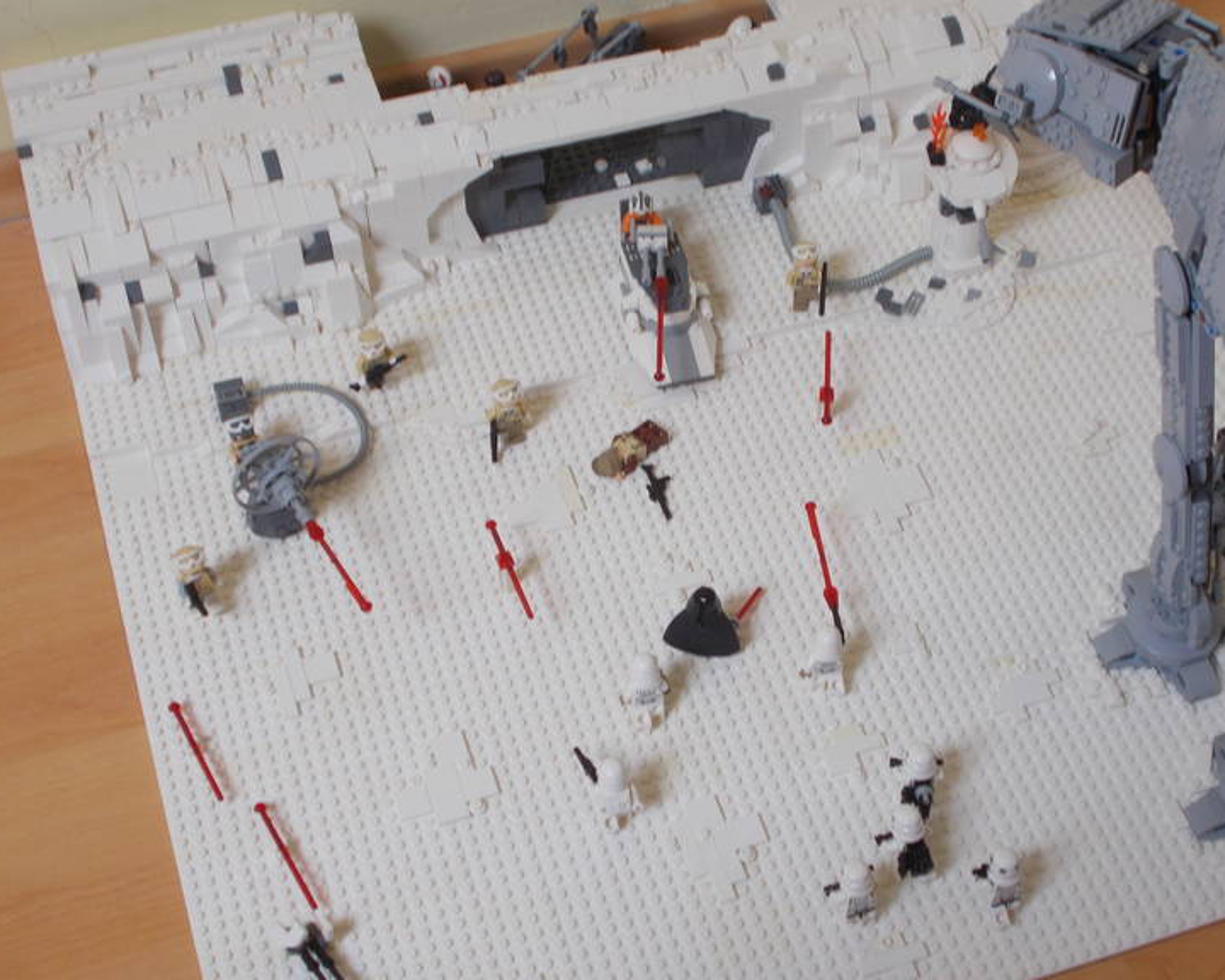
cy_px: 520
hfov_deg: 30.9
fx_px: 2212
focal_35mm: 61
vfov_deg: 25.0
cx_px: 745
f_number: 4.5
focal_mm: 9
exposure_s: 1/30
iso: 80
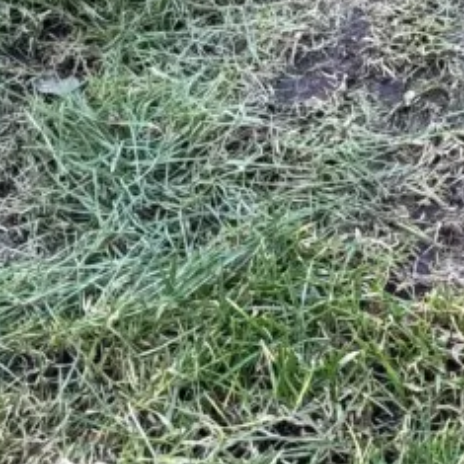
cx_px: 928
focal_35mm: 185
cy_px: -8
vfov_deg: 9.4
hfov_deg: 8.9
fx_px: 2806
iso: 50
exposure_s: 1/158
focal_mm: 6.76
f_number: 1.78
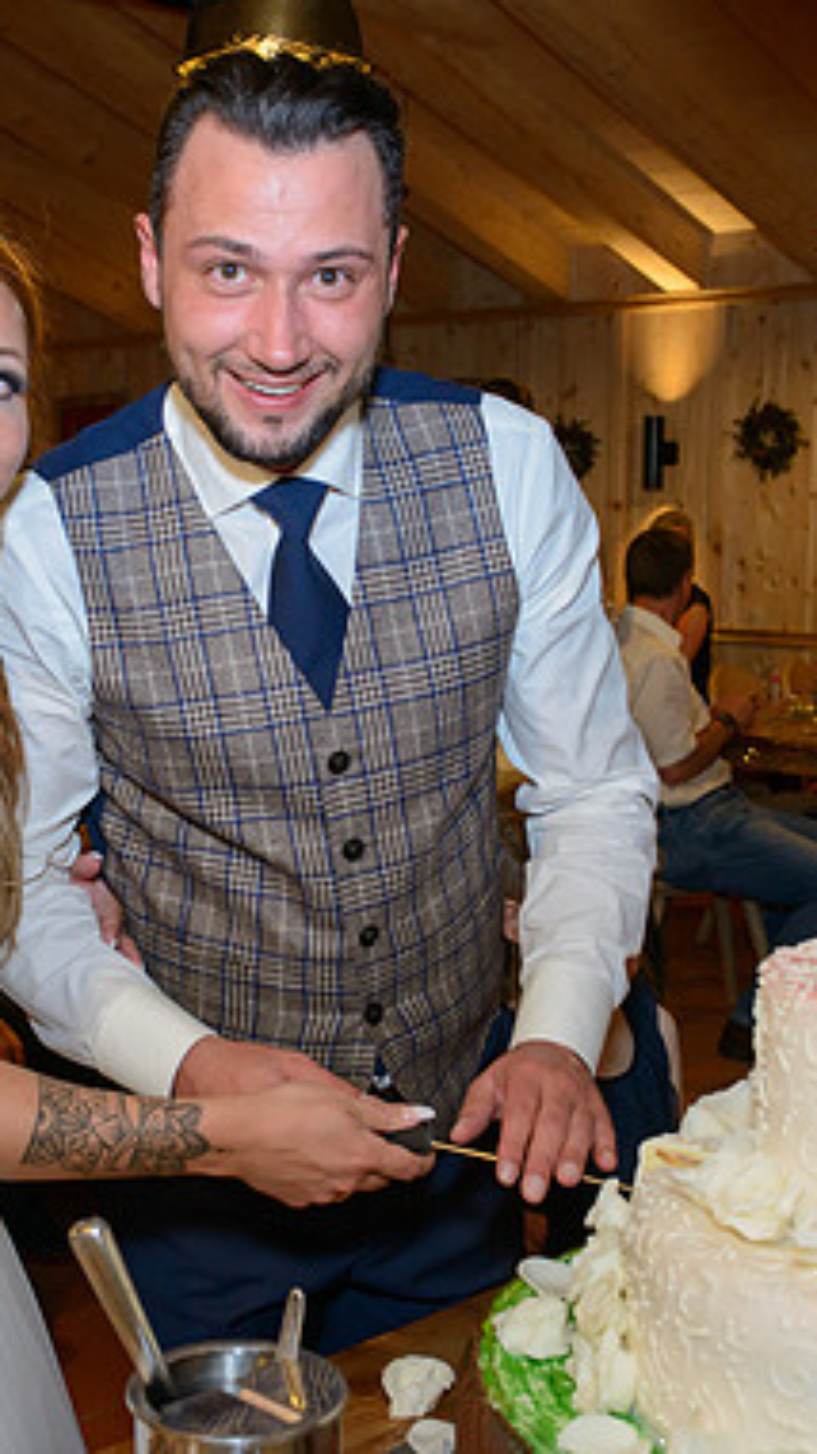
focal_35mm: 51
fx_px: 1966
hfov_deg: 23.4
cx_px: 267
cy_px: 719
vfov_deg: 40.6
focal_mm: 32
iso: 1000
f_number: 5.6
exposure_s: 1/60
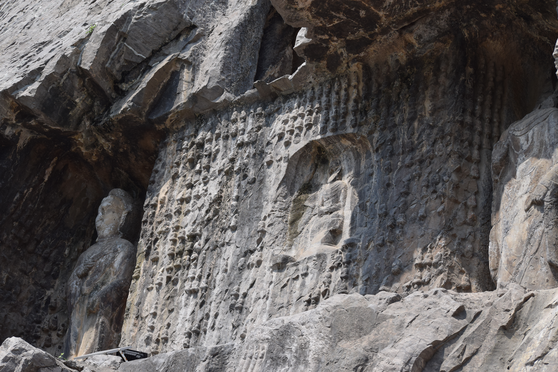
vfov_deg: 16.6
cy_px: 186
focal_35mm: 82
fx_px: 1279
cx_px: 279
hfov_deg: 24.6
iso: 400
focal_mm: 55
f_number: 6.3
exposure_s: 1/1600
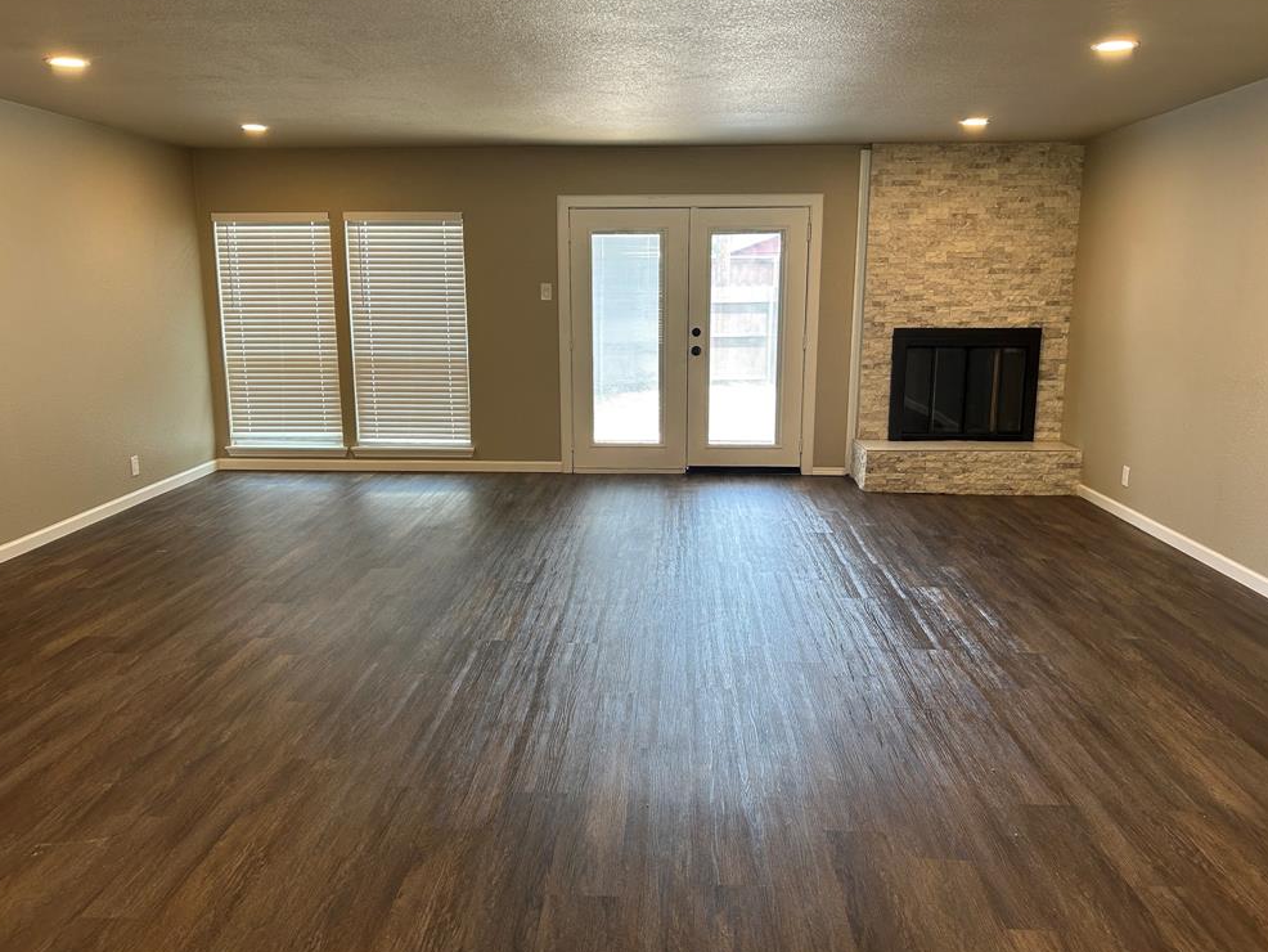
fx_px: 989
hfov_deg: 65.3
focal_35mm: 27
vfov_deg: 51.4
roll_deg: +0.8
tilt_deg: -11.1
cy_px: 475
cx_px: 617
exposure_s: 1/120
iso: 125
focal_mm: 5.7
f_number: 1.5
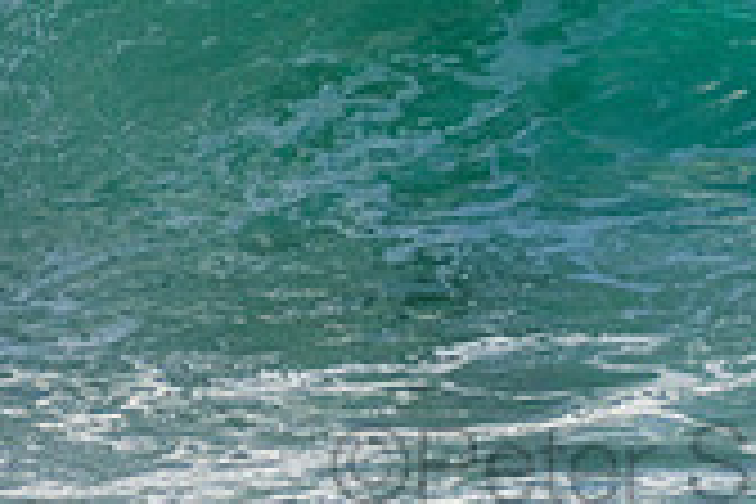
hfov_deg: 1.0
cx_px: 680
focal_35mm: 2074
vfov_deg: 0.7
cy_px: -281
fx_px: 43551
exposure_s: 1/2000
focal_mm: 400
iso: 250
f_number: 5.6
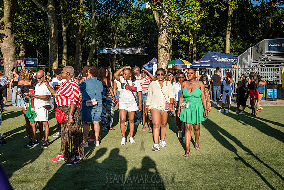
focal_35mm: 39
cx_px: 178
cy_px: 94
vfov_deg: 34.3
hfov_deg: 49.2
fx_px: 307
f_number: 3.2
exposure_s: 1/4000
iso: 400
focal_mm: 31
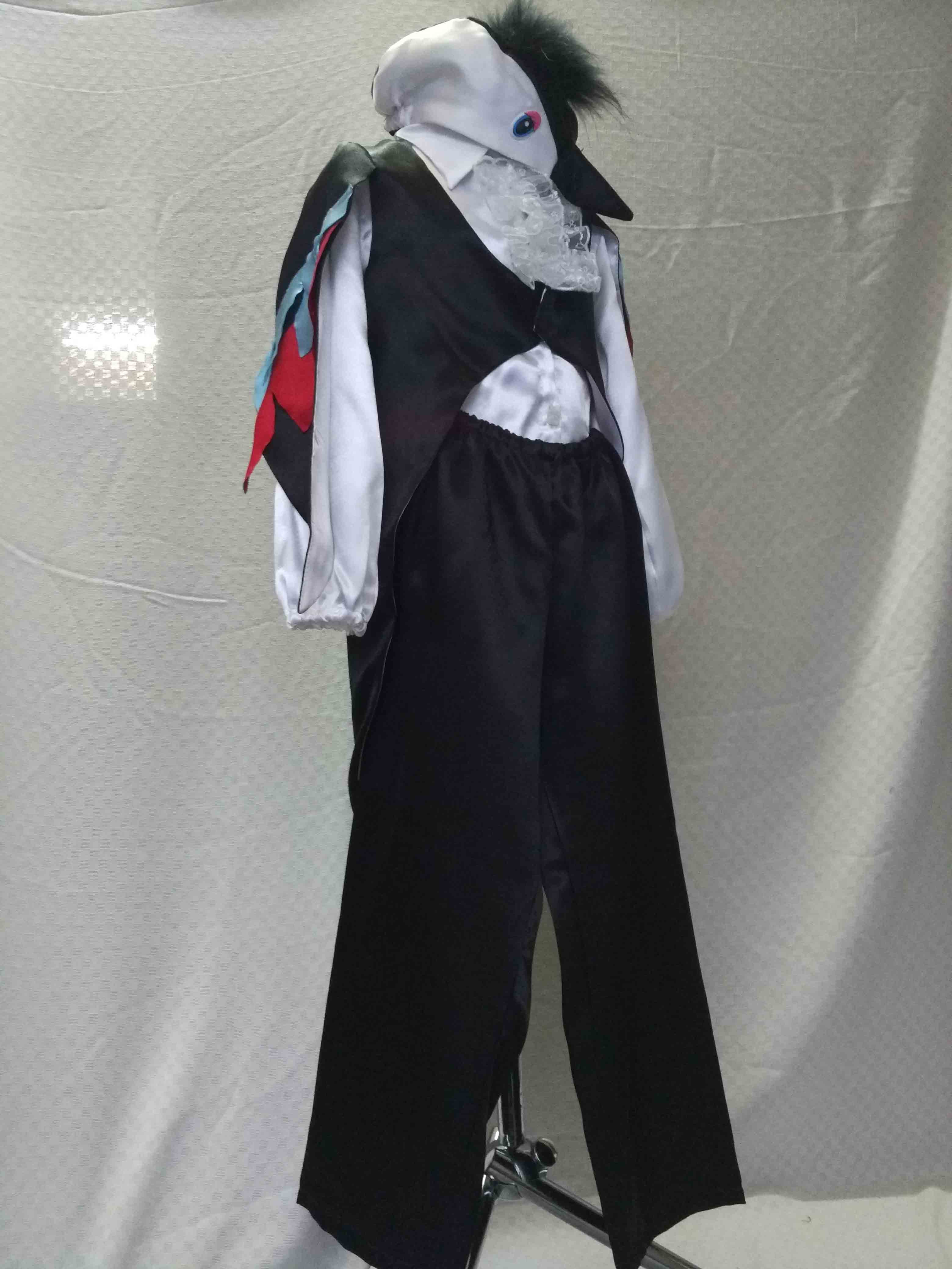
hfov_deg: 46.8
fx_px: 1100
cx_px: 476
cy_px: 634
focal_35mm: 30
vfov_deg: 60.0
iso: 671
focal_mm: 4.12
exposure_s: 1/17
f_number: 2
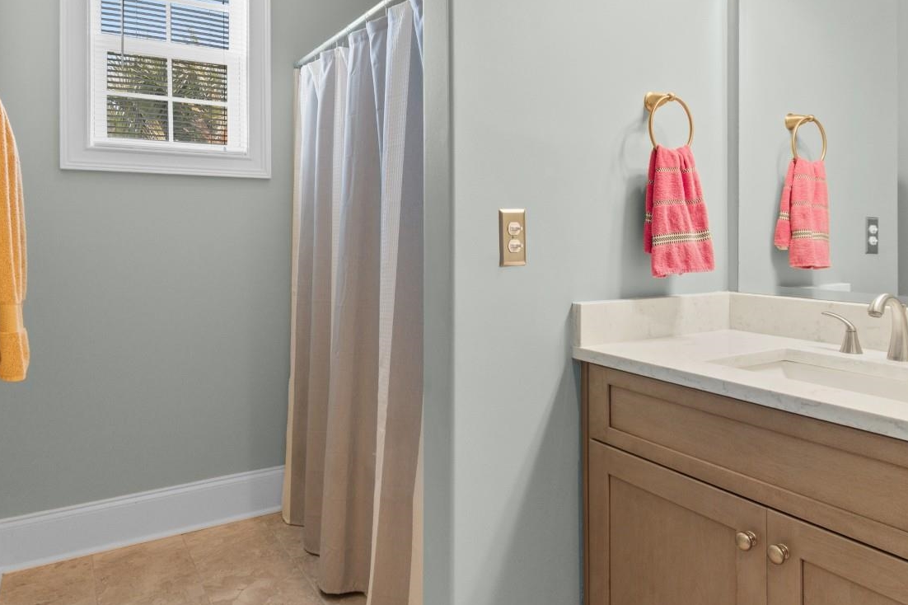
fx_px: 630
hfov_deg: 71.5
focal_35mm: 25
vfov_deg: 50.9
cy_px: 243
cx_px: 466
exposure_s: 1
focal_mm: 11.5
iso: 100
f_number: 4.8
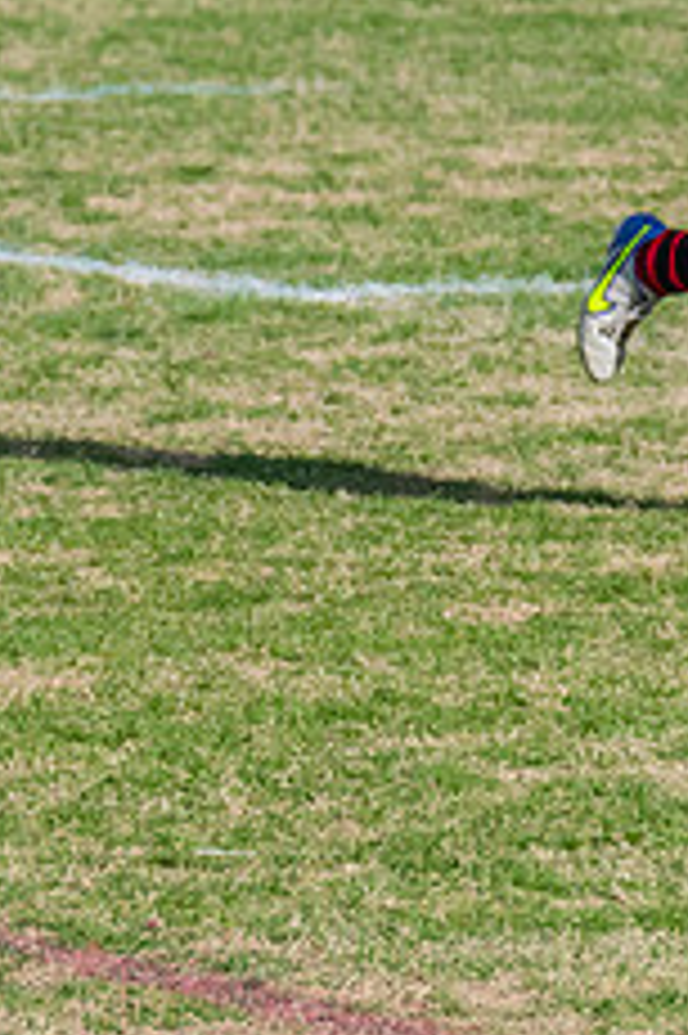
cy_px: 249
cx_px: -276
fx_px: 32641
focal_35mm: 1137
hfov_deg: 1.2
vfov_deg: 1.8
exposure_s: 1/1250
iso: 800
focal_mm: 310
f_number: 9
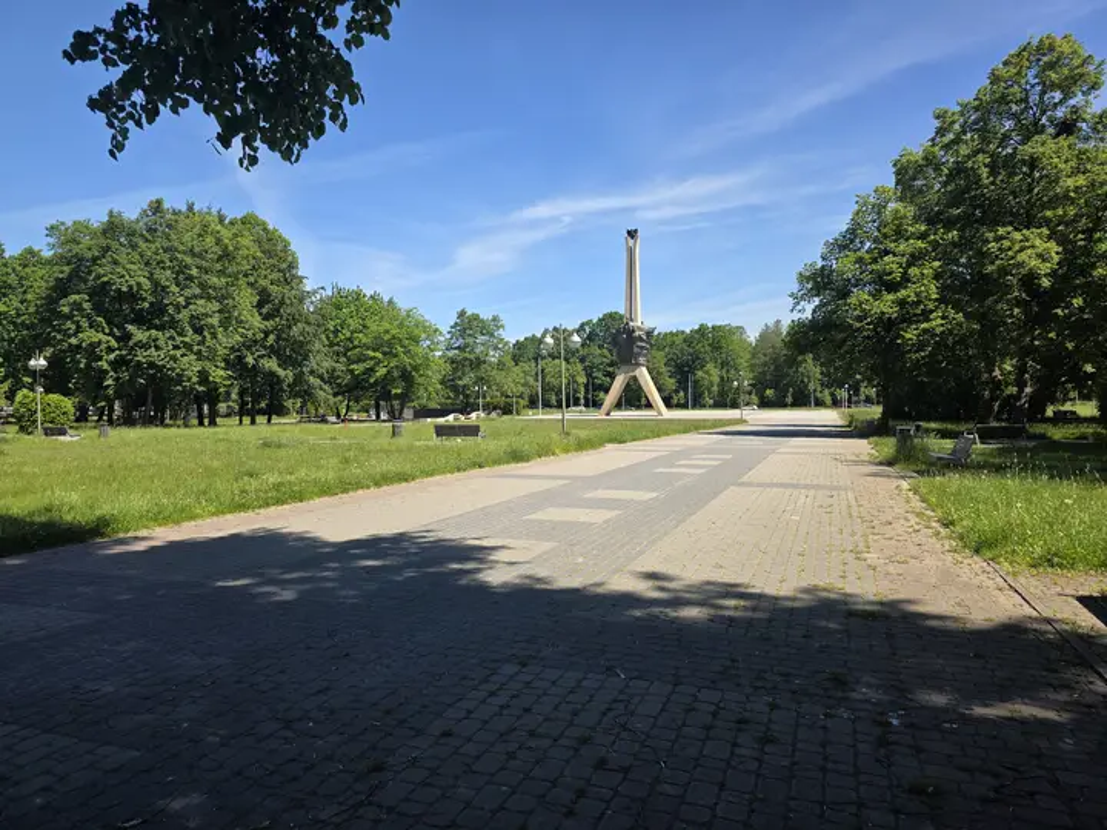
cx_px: 554
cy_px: 415
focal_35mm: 23
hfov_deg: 73.9
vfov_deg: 58.9
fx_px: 736
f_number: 1.7
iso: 80
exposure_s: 1/3042
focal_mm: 6.3
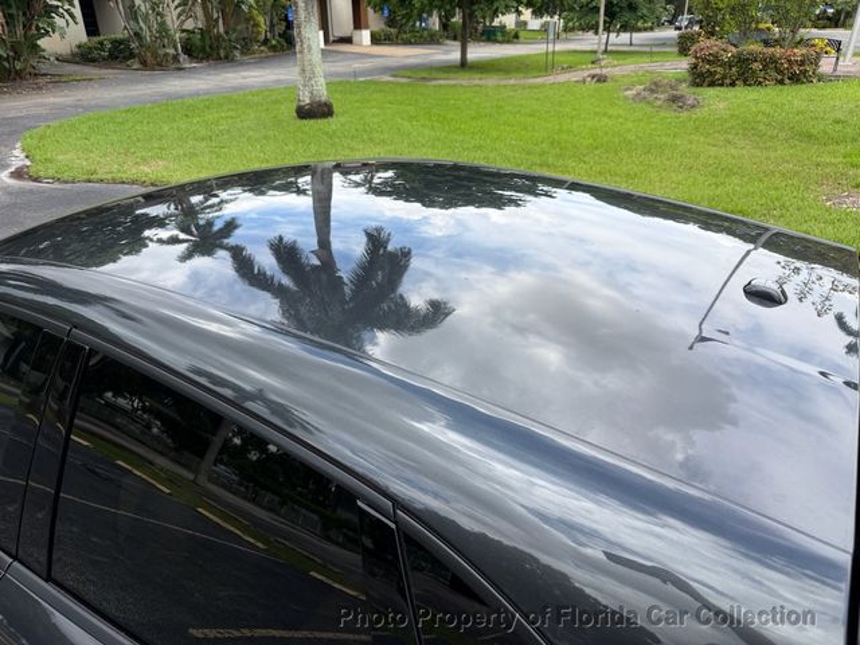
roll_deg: +0.2
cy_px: 322
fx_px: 596
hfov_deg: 71.6
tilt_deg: -25.9
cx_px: 430
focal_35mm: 24
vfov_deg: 56.8
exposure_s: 1/1585
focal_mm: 6.76
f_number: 1.78
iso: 80
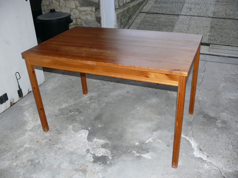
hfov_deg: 52.6
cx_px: 119
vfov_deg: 40.7
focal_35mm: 35
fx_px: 241
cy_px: 89
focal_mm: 7.4
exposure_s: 1/30
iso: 100
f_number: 2.8
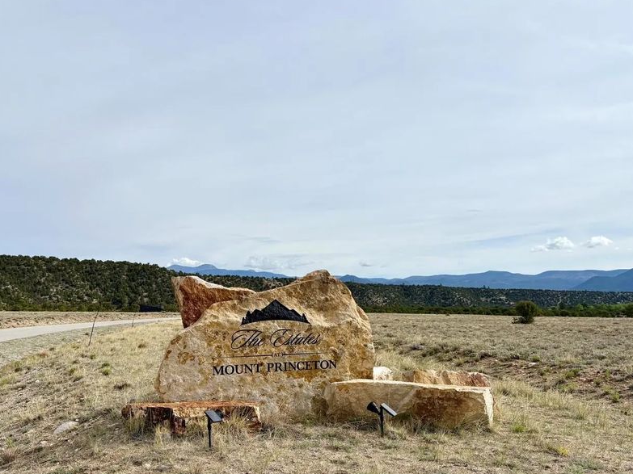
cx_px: 283
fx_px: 622
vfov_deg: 41.5
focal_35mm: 34
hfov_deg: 53.9
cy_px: 292
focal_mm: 5.96
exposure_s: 1/5814
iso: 50
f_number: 1.6
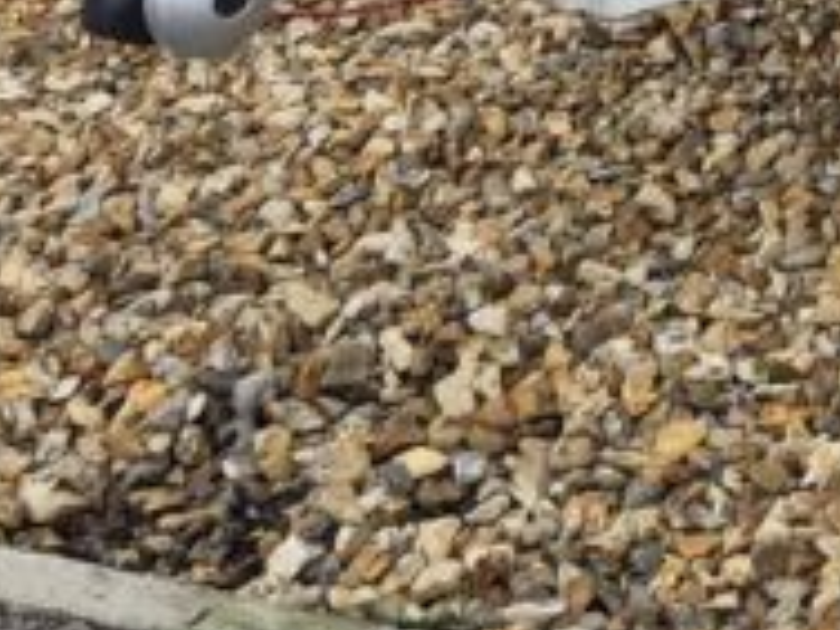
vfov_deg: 8.7
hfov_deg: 11.6
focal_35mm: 147
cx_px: 1872
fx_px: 3567
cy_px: -1148
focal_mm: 5.4
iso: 25
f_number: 1.8
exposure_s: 1/1108
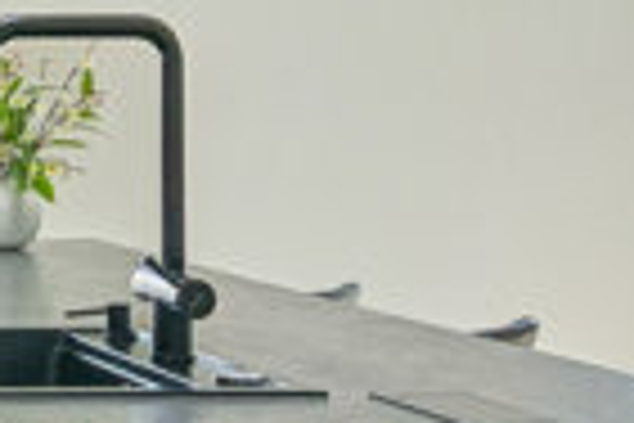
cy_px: 43
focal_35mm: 125
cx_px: -594
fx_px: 2201
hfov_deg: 14.1
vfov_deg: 10.9
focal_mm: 22
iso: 1000
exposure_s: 1/500
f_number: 8
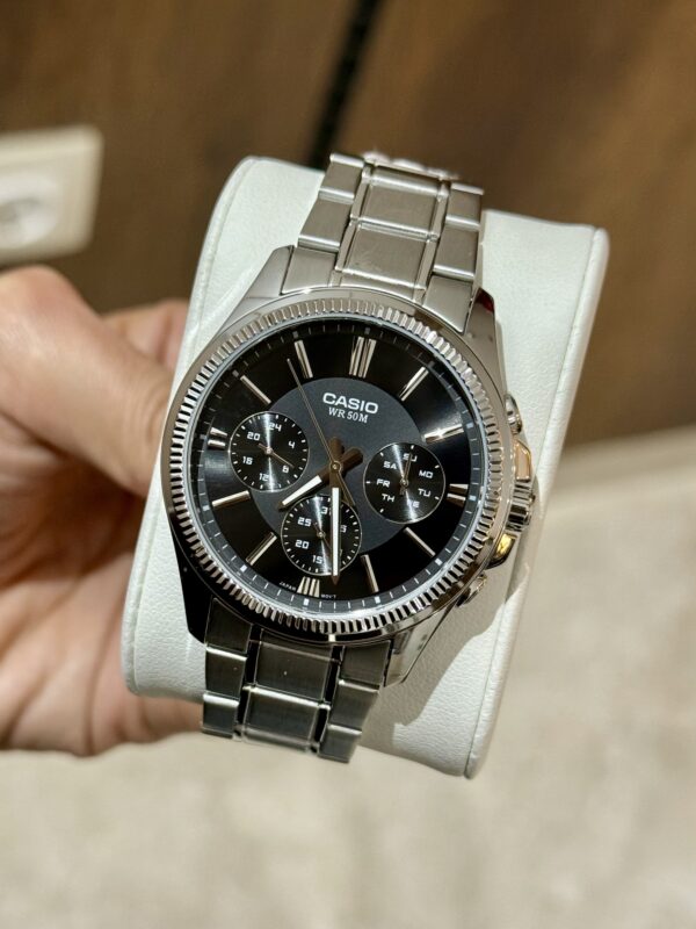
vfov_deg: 39.7
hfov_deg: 30.3
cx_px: 348
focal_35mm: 48
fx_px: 1287
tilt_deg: -59.1
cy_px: 464
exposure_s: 1/50
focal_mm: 6.76
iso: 200
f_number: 1.78
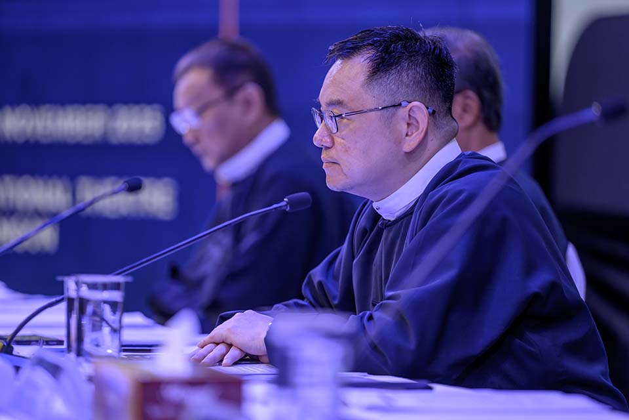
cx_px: 314
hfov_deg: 10.3
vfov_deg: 6.9
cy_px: 210
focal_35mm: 200
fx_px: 3494
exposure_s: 1/200
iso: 1600
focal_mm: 200
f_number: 2.8
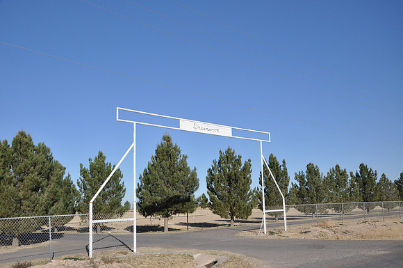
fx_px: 419
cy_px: 134
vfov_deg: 35.4
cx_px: 202
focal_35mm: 38
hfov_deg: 51.3
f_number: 8
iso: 200
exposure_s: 1/250
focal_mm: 25
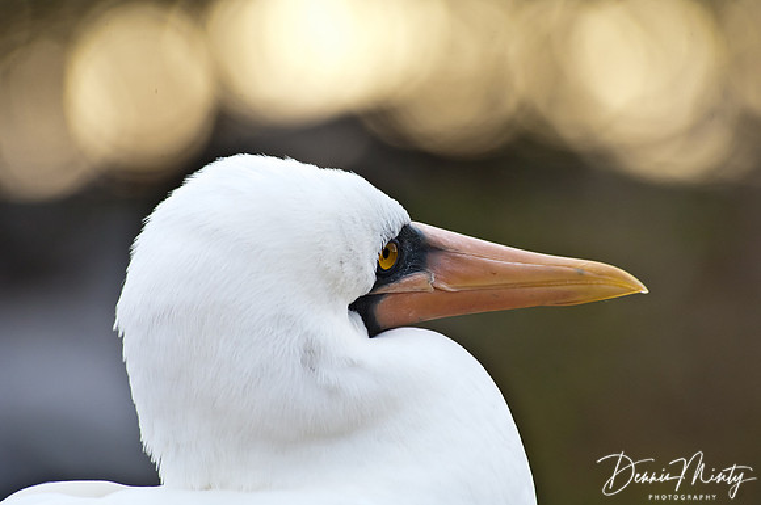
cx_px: 380
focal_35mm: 600
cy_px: 252
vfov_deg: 2.3
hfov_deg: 3.4
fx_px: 12666
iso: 400
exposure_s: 1/160
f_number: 8
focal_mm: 400
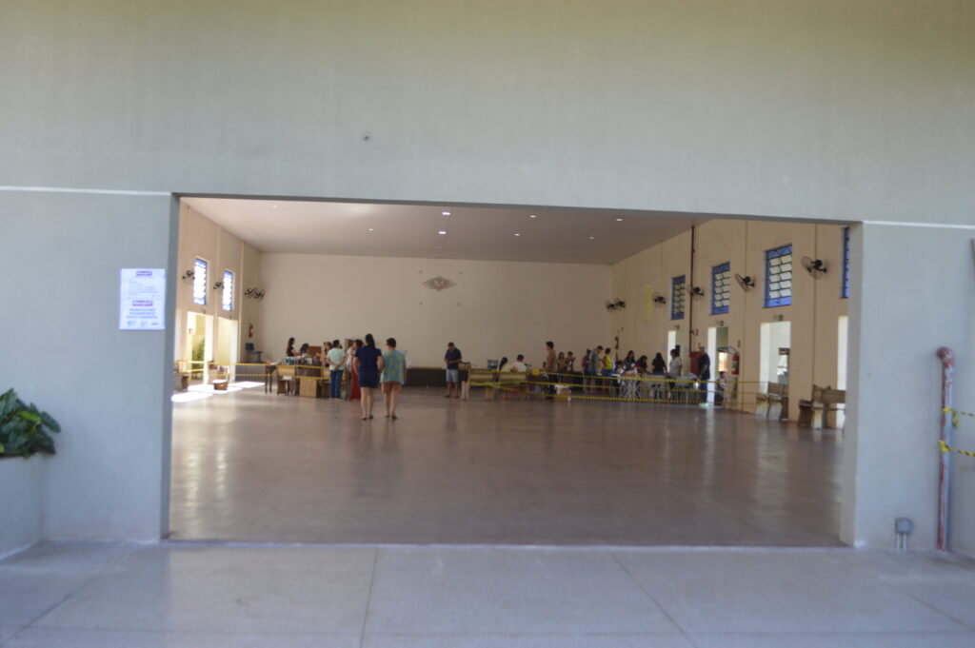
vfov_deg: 39.9
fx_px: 893
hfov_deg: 57.3
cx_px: 488
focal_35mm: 33
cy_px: 324
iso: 400
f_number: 5.6
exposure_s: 1/125
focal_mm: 22
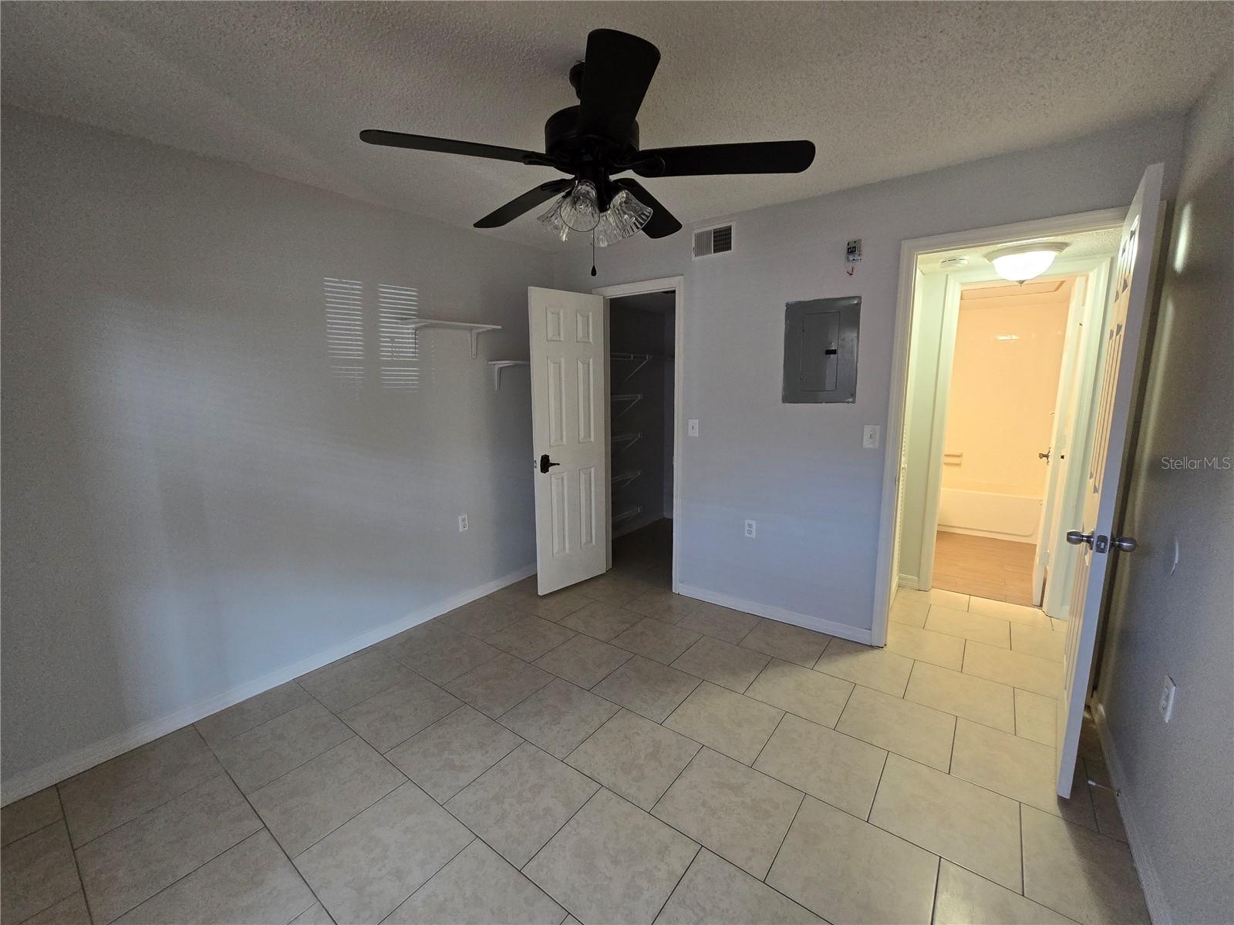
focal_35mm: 13
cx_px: 617
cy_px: 462
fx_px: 463
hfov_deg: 106.2
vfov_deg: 89.9
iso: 320
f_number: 2.2
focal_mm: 2.2
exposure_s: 1/60
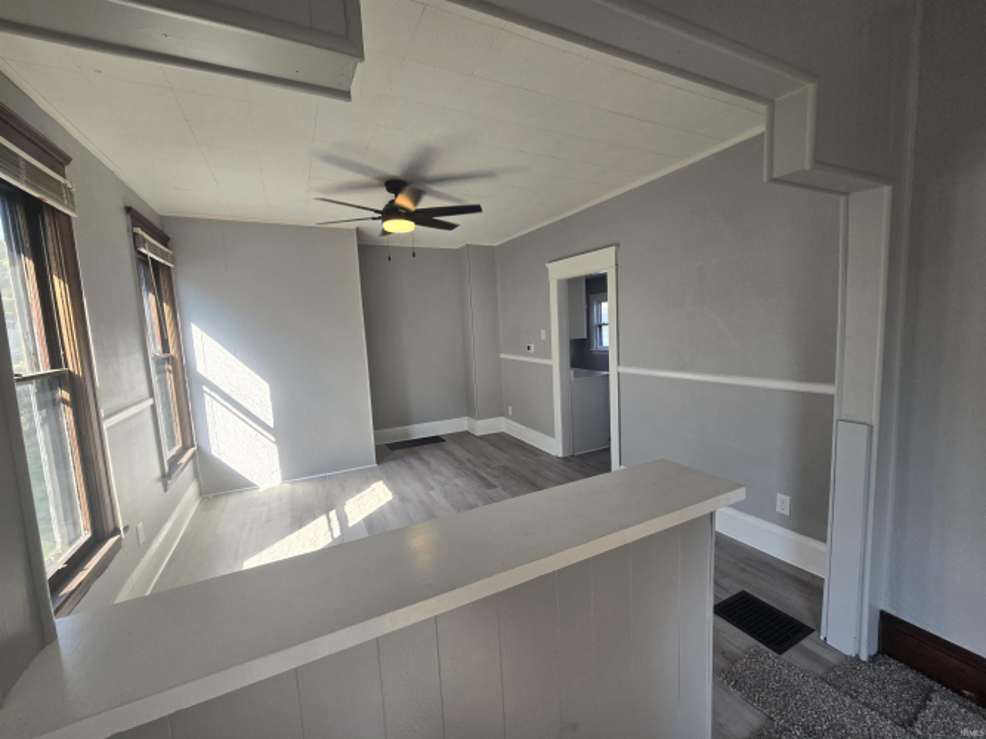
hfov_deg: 106.2
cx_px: 493
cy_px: 370
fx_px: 370
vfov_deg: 89.9
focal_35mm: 13
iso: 50
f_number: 2.2
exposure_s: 1/133
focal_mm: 2.2
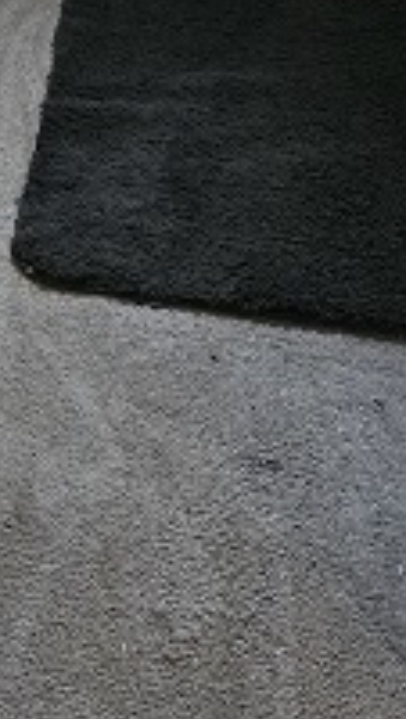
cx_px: -287
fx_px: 1907
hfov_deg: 11.4
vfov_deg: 18.8
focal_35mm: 100
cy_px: -363
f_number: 1.7
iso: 1600
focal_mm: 6.3
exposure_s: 1/100
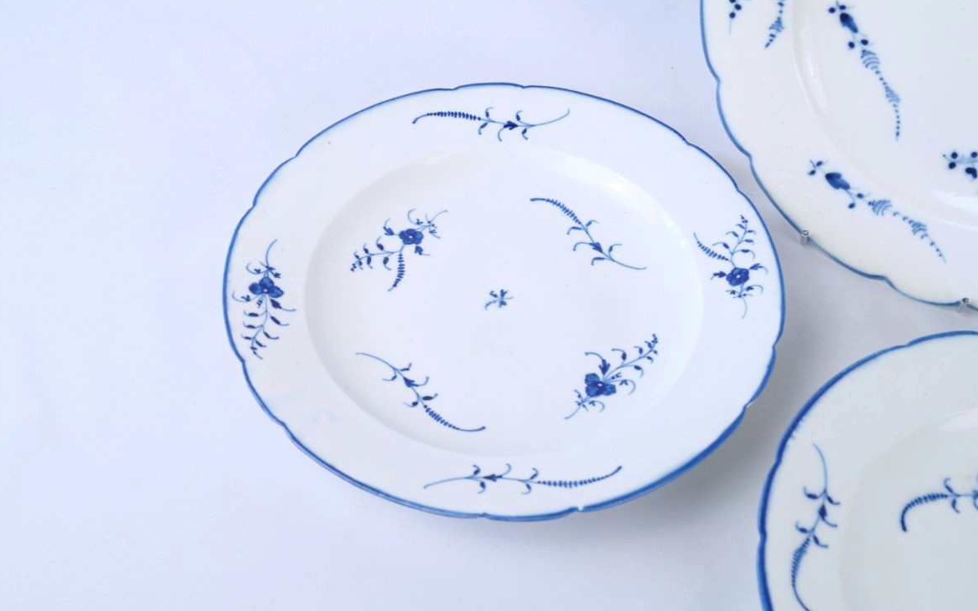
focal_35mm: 47
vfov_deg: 27.4
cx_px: 497
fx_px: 1253
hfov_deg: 42.6
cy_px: 304
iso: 200
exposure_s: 1/30
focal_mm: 30
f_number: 9
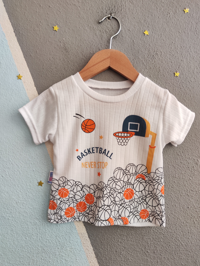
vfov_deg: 69.4
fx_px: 193
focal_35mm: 25
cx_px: 104
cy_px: 133
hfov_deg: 54.9
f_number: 1.88
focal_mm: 5.59
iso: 245
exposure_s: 1/100
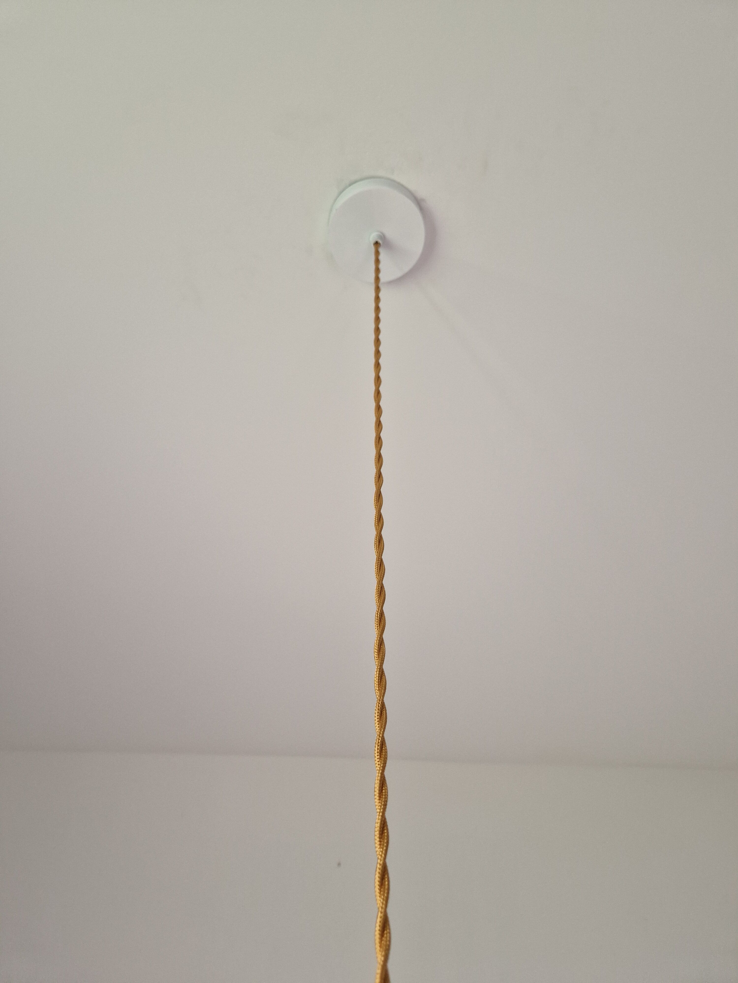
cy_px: 492
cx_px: 369
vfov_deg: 73.9
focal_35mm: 23
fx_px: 654
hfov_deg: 58.9
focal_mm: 5.4
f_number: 1.8
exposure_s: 1/100
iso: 50
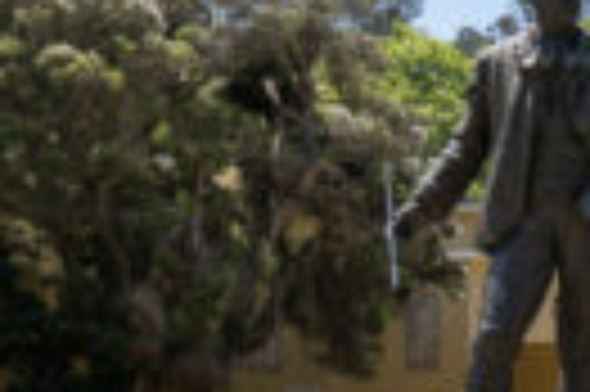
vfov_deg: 16.2
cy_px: 561
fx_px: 1277
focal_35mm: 78
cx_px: 896
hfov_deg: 21.6
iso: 100
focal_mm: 20
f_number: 6.3
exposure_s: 1/320
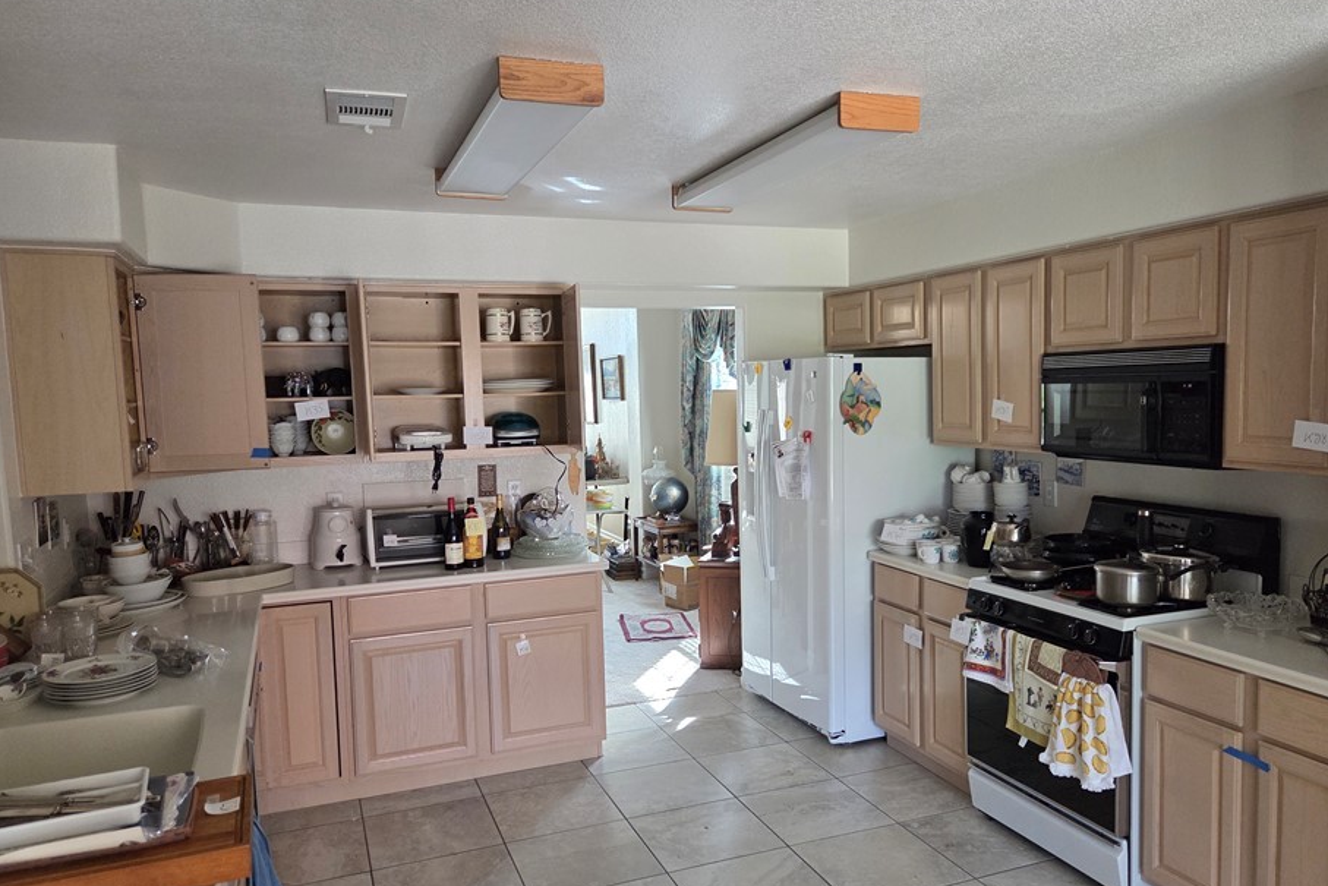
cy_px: 472
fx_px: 996
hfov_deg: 67.2
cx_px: 723
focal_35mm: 27
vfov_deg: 47.9
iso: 400
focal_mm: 5.4
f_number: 1.8
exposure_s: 1/120
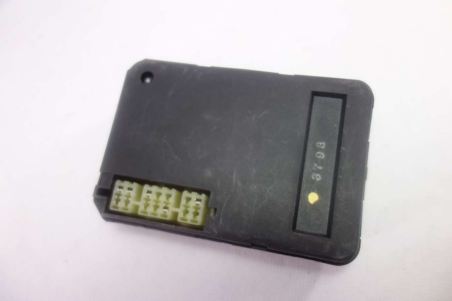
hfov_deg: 65.5
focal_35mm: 28
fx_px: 352
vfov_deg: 46.4
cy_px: 150
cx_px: 226
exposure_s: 1/100
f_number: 1.8
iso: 125
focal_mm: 10.4
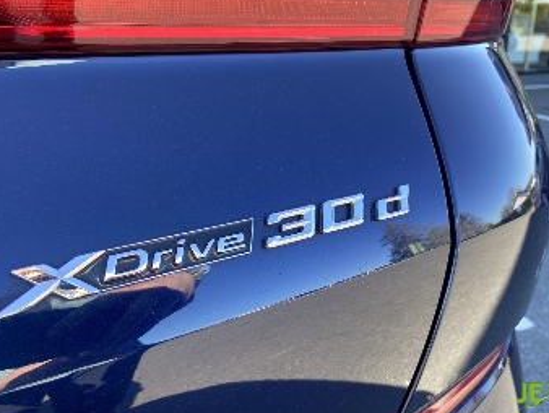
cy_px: 190
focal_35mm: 32
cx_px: 304
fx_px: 508
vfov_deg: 44.2
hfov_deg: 56.7
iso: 40
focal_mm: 4.25
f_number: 1.8
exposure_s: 1/121
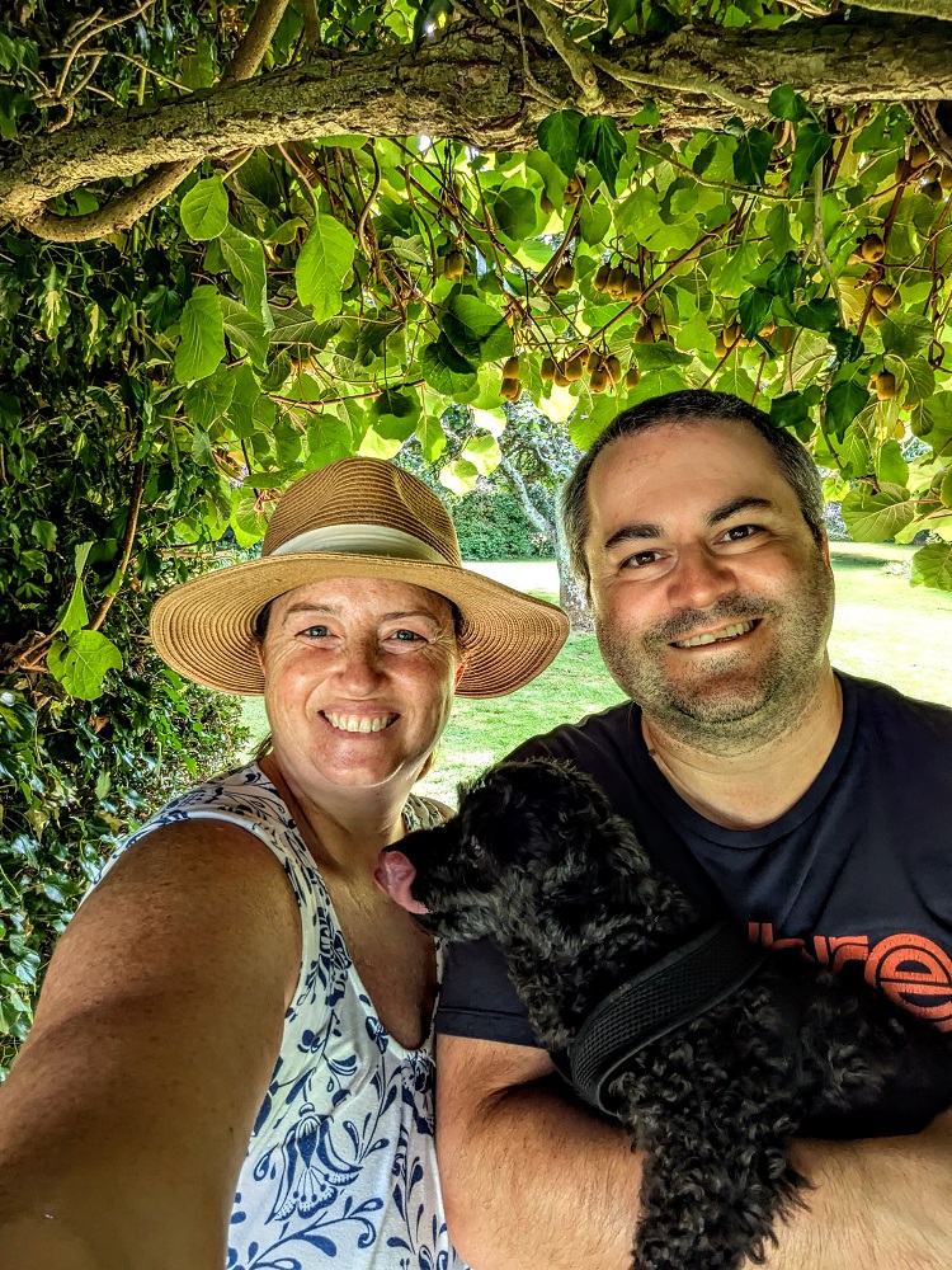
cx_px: 476
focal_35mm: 21
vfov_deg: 79.0
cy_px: 635
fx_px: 770
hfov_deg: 63.4
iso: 55
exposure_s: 1/100
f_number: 2.2
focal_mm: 2.74
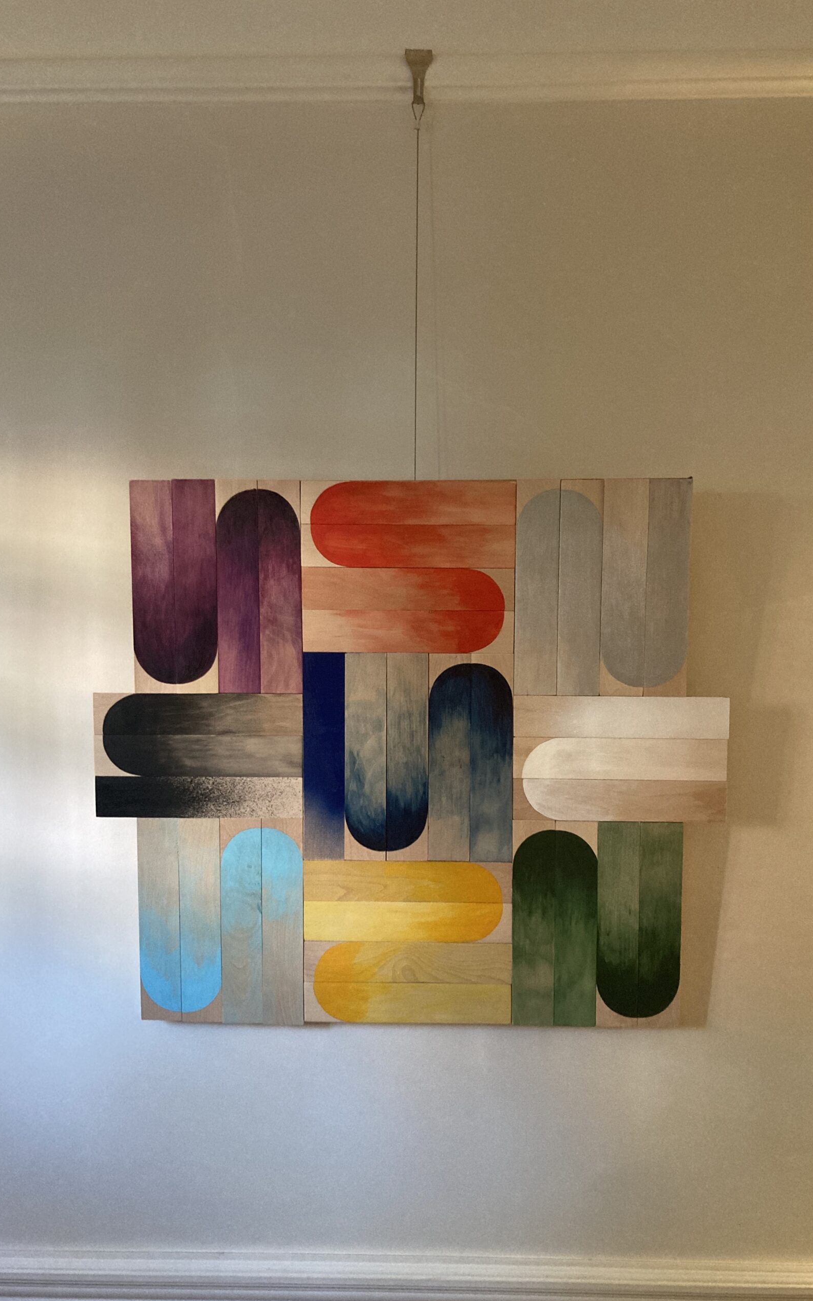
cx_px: 423
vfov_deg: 62.9
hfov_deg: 41.8
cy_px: 656
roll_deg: +0.1
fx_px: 1064
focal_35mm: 30
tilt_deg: -1.1
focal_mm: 3.99
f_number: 1.8
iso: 400
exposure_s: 1/33
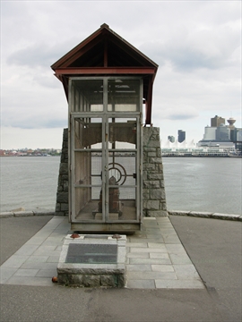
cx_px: 121
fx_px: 354
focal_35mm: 38
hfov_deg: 37.7
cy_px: 161
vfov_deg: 49.0
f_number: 2.9
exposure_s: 1/418
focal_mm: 6.3
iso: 50
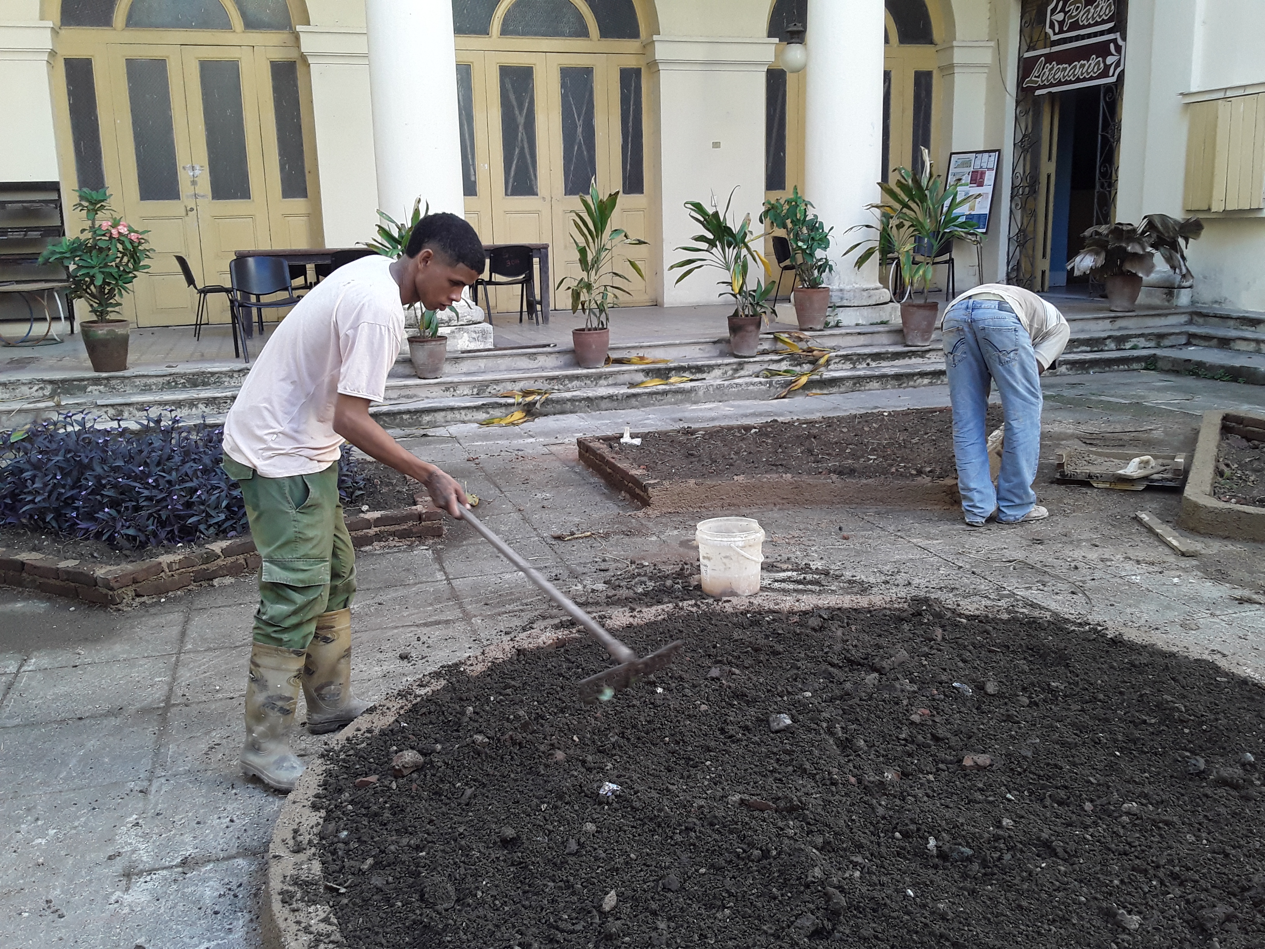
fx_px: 1133
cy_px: 474
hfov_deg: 58.4
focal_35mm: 31
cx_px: 632
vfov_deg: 45.4
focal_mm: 3.3
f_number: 2.2
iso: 50
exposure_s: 1/120
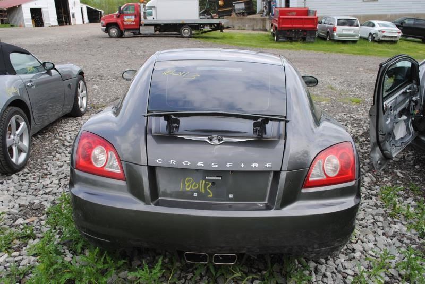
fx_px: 390
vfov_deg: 40.0
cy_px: 142
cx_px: 212
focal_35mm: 33
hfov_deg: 57.2
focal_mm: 22
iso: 100
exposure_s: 1/160
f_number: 6.3
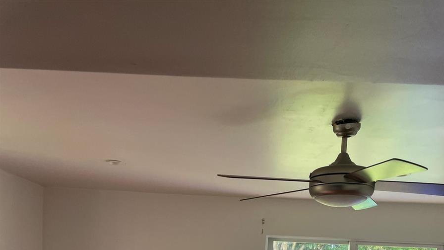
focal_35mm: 38
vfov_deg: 27.5
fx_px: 447
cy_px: 297
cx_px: 223
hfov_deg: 52.8
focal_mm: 4.2
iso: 100
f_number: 1.6
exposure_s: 1/121
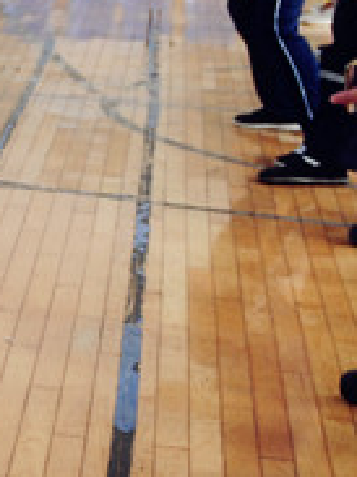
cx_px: -519
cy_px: -35
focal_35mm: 151
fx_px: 2079
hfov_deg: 8.8
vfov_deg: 12.9
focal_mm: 24
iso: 200
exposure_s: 1/160
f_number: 2.8
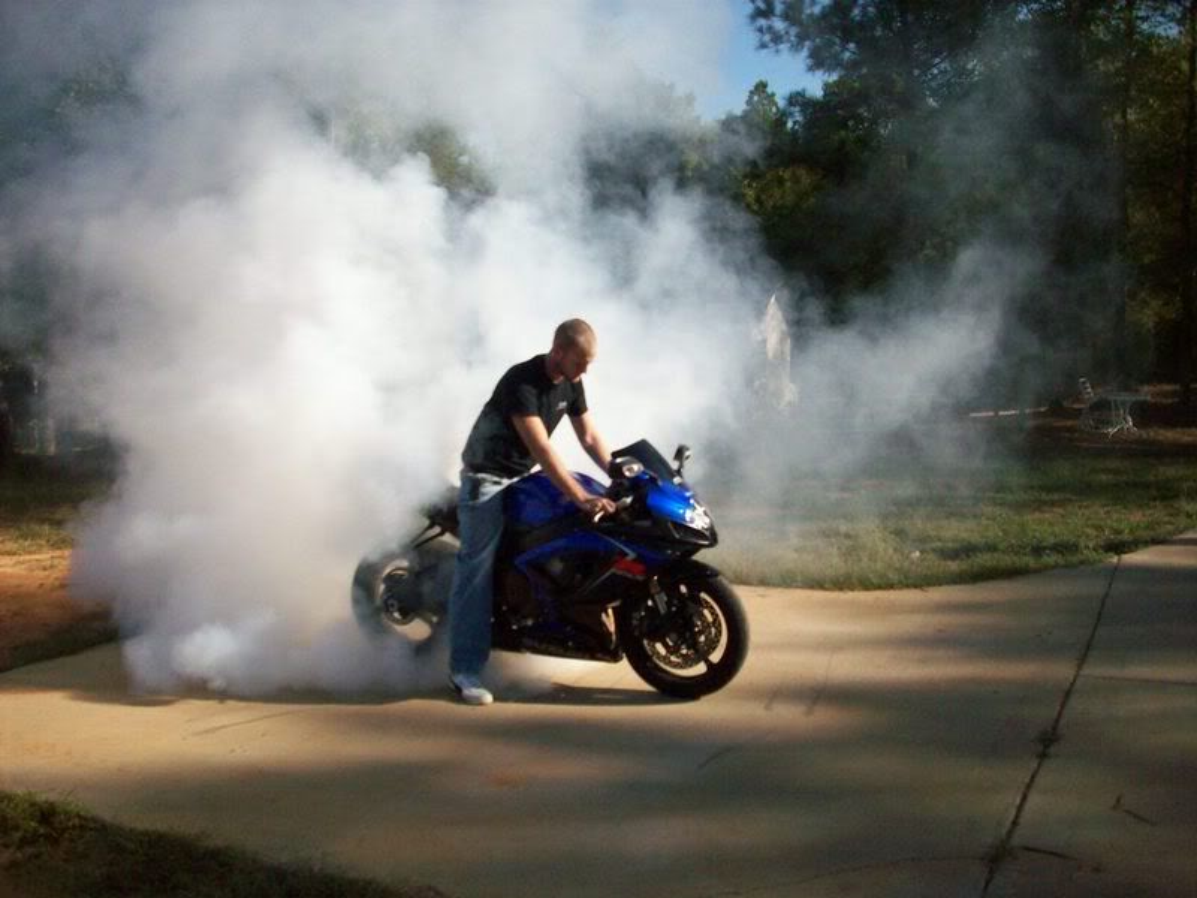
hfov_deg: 50.1
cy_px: 449
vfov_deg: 38.7
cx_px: 598
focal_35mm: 37
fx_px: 1279
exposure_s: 1/806
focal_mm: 6.2
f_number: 5.6
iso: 200
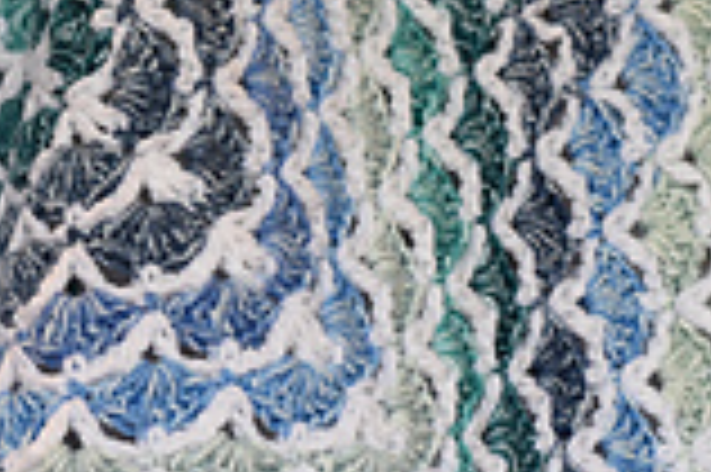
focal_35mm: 203
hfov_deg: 10.0
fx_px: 4005
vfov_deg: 6.7
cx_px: -76
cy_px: 398
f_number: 4.5
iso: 400
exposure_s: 1/80
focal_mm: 50
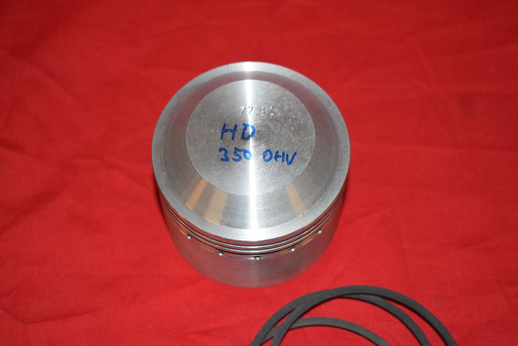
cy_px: 173
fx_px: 907
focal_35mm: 63
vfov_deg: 21.6
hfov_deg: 31.9
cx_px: 259
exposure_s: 1/160
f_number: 5
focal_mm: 42
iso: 640
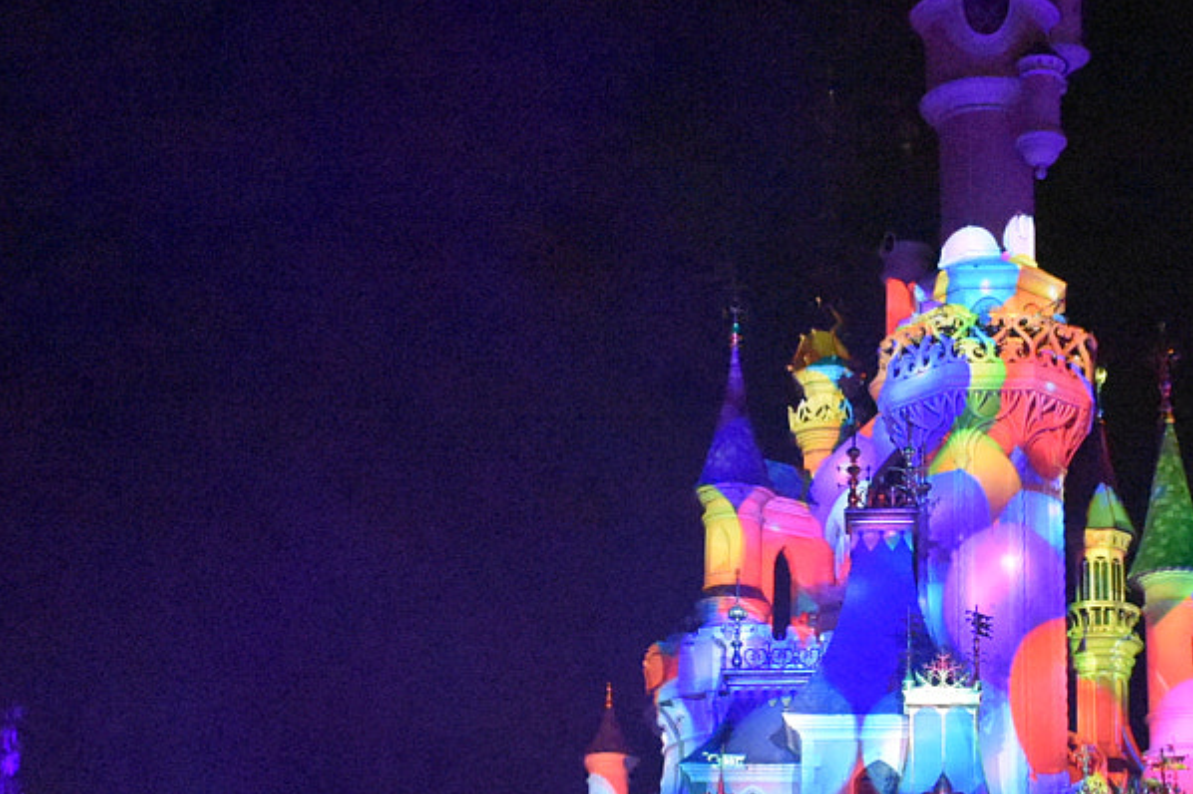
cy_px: 501
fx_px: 3058
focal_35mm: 92
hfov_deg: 21.8
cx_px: 940
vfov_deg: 14.8
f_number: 3.8
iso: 12800
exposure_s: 1/50
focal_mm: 23
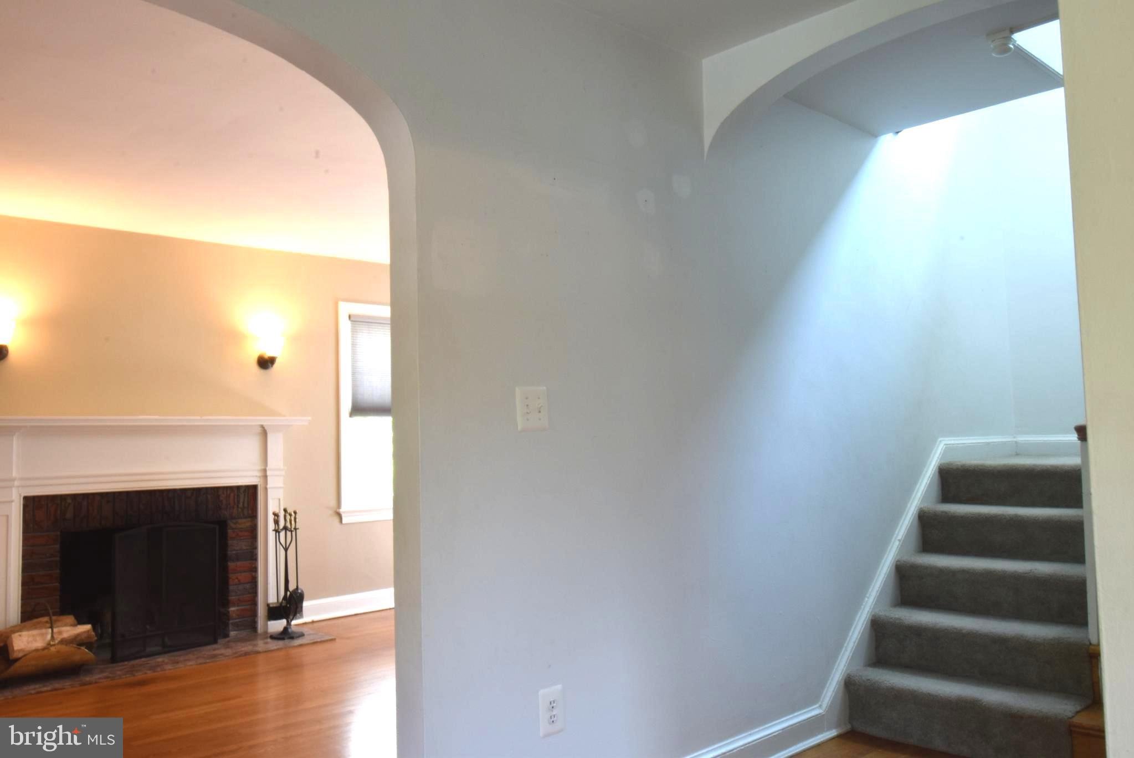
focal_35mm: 30
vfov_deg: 43.7
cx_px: 567
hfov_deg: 61.9
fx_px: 946
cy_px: 379
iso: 400
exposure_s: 1/1.3
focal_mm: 20
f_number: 29
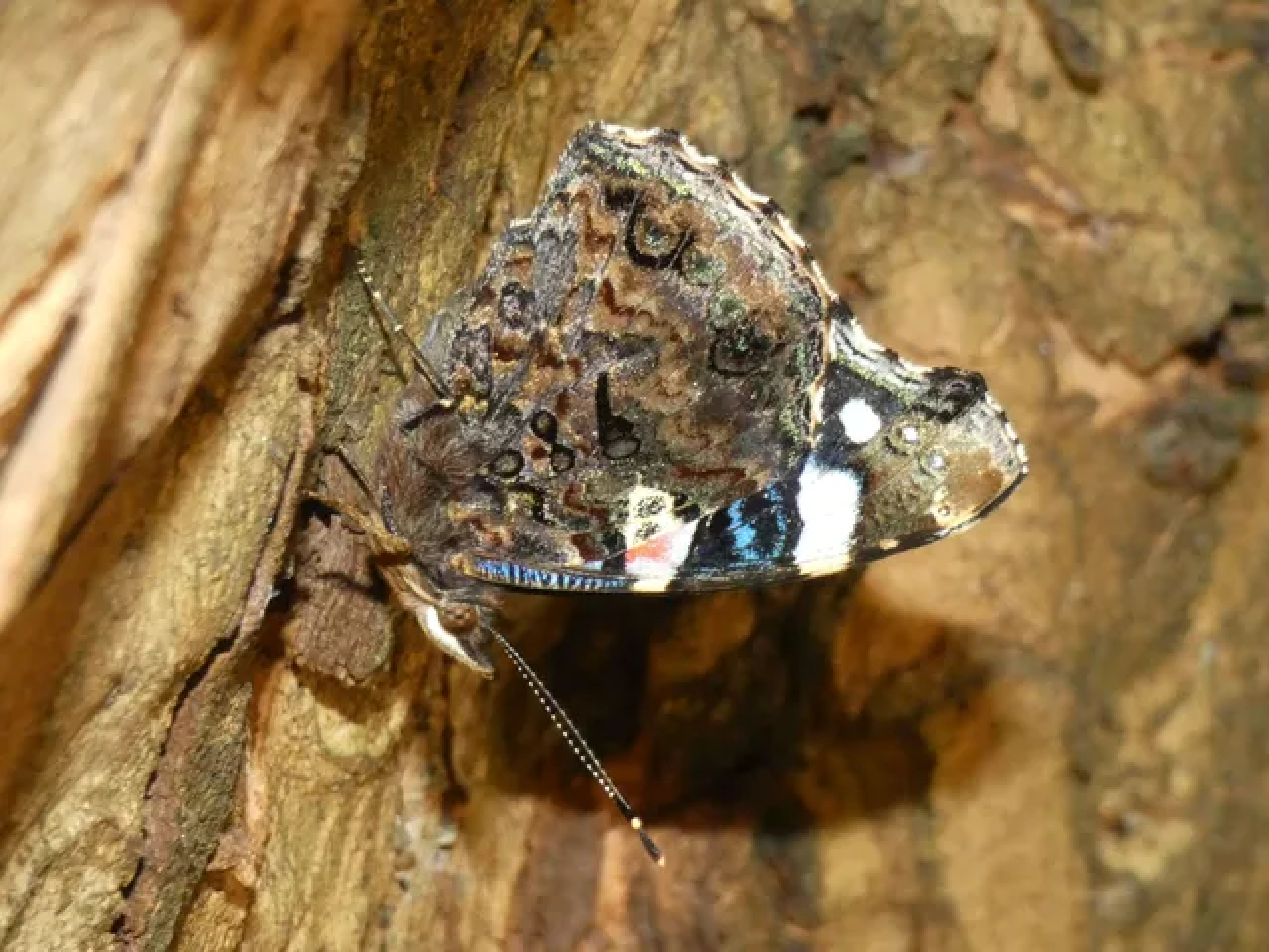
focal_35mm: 132
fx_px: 4839
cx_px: 634
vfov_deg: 11.2
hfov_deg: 14.9
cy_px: 476
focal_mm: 23.7
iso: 800
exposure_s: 1/60
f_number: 5.2
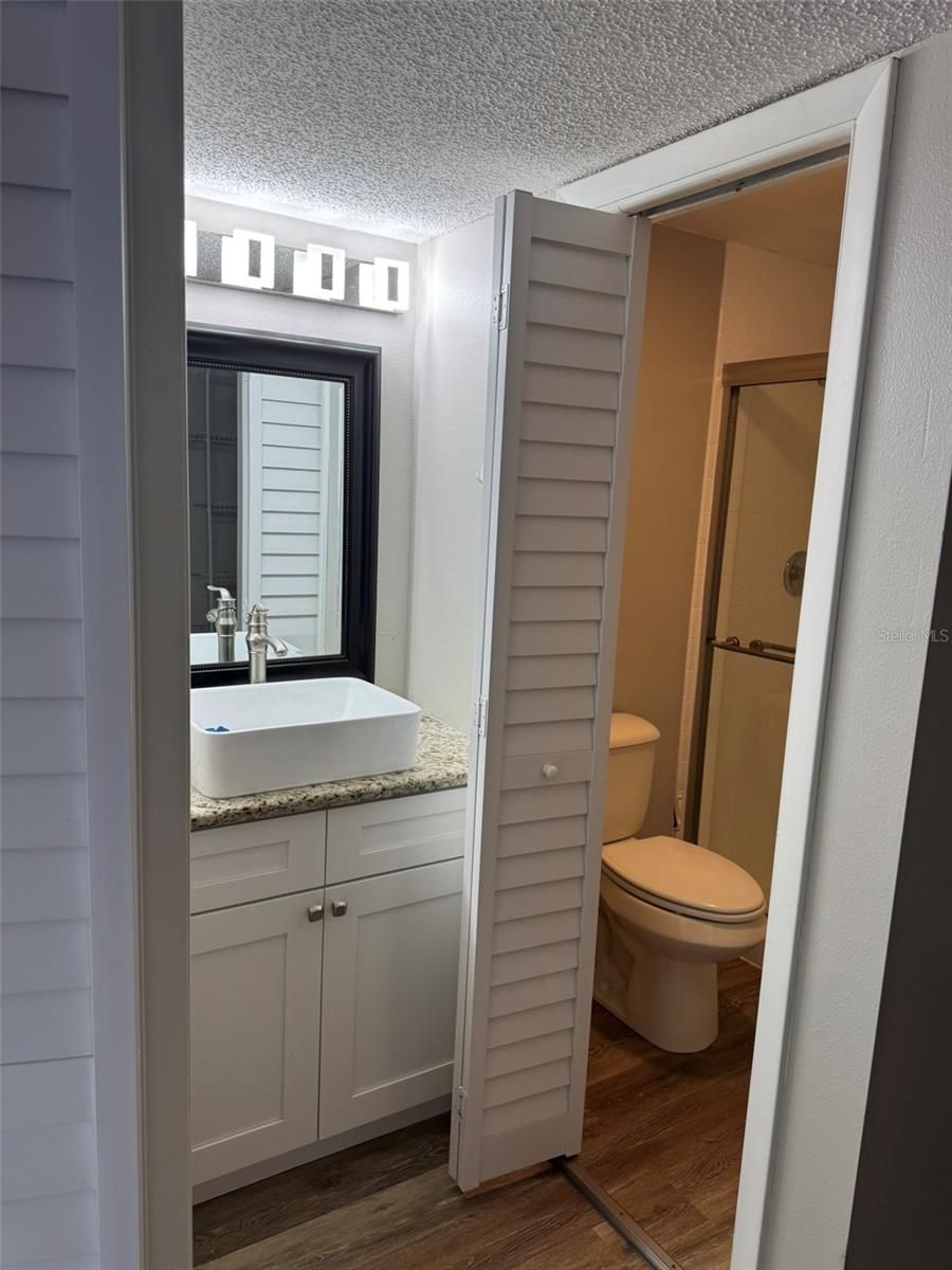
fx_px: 880
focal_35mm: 24
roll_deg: -2.5
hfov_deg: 56.8
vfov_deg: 71.6
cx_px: 476
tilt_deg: -9.8
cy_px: 635
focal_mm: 6.76
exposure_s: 1/120
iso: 125
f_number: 1.78
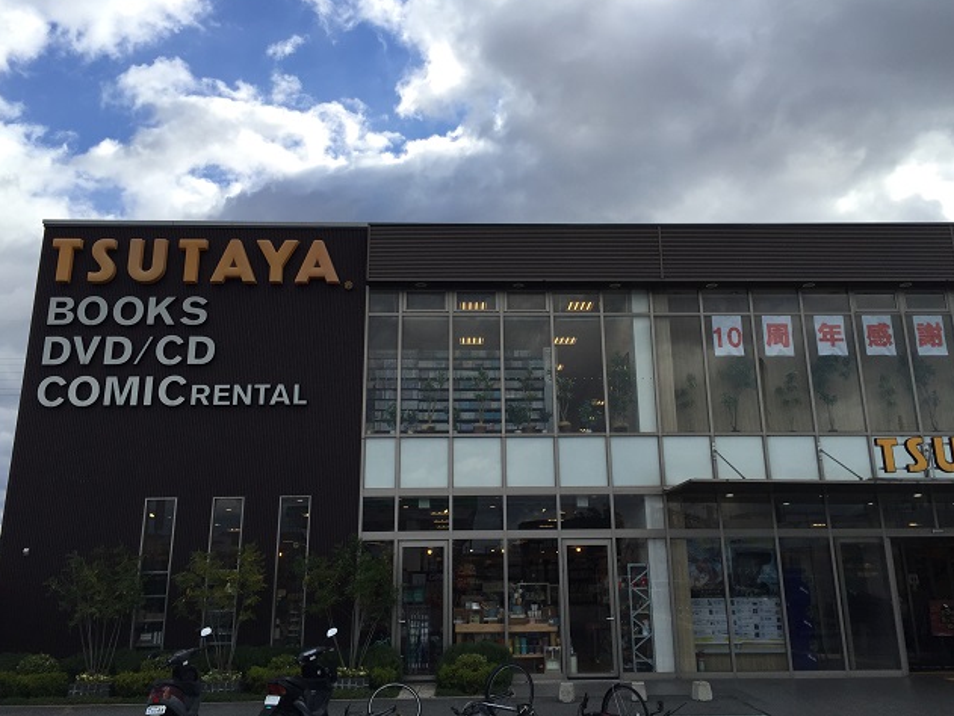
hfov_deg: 59.9
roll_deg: -0.2
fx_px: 827
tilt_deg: +15.7
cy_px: 347
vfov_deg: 46.8
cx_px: 489
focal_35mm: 30
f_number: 2.2
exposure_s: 1/1799
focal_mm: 4.15
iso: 32
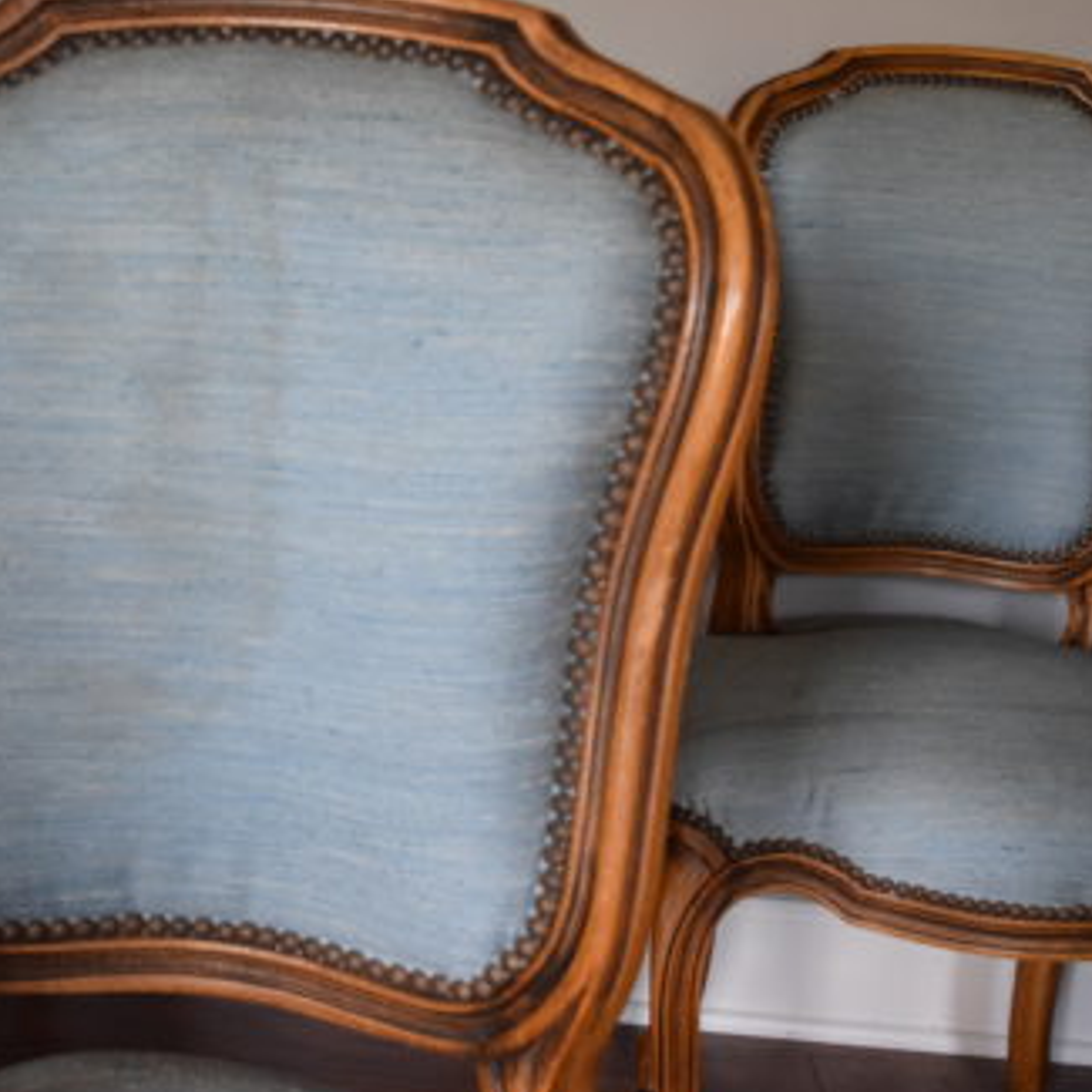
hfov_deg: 32.8
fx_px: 1820
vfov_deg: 33.4
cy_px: 546
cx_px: 282
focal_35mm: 51
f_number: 5.6
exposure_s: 1/125
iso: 3200
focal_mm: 26
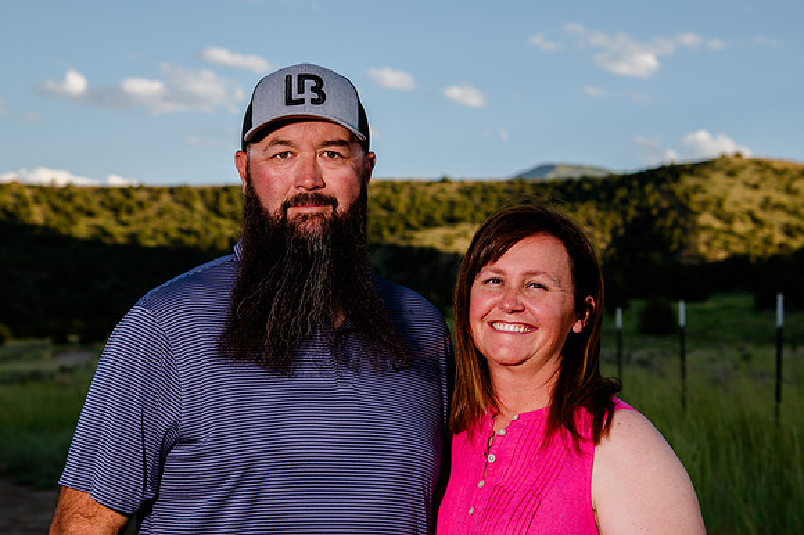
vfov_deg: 13.4
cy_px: 330
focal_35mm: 102
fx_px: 2279
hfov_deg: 20.0
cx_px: 417
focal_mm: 70
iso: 160
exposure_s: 1/320
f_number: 6.3
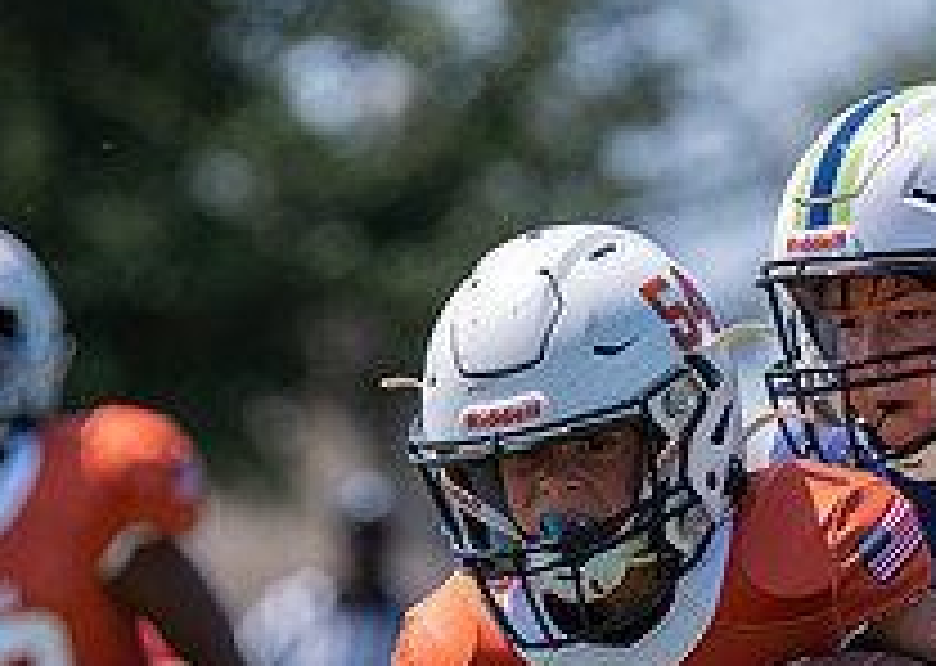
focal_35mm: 695
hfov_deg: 2.9
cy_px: 887
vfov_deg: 2.1
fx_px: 18451
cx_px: 299
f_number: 3.2
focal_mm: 200
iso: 100
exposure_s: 1/1250
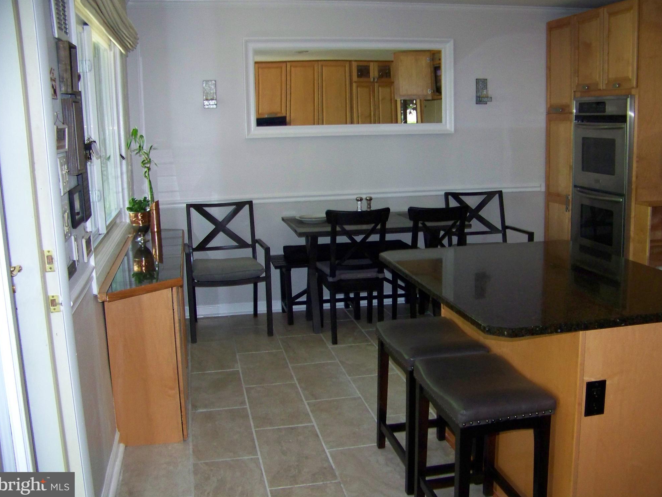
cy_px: 244
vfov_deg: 38.7
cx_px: 332
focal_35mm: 37
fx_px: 707
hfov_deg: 50.1
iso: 200
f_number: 2.8
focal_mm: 5.85
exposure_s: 1/30
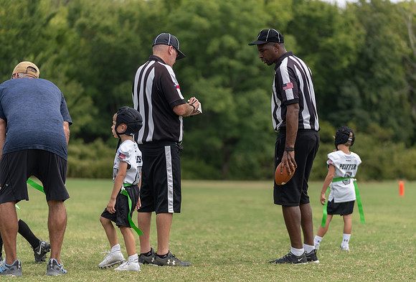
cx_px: 238
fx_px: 1682
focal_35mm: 145
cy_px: 159
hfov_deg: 14.1
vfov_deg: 9.6
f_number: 2.8
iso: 100
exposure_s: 1/1250
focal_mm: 127
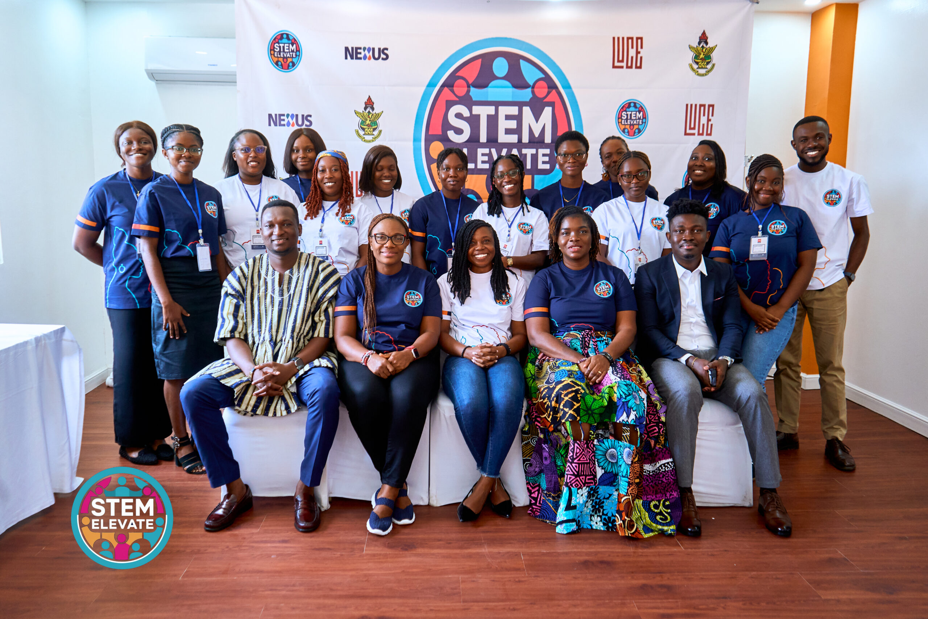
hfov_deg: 65.5
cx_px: 464
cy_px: 310
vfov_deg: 46.4
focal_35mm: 28
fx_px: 722
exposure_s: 1/125
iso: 1600
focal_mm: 28
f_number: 3.5
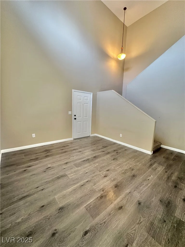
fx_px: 100
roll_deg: -2.9
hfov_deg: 85.7
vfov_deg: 102.1
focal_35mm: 14
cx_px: 92
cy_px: 124
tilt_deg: -8.4
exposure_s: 1/60
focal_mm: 2.22
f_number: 2.2
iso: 200
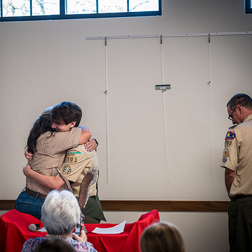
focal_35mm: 119
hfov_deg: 14.6
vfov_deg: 14.7
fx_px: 980
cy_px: 126
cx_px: 82
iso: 1250
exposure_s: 1/125
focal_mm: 92
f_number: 4
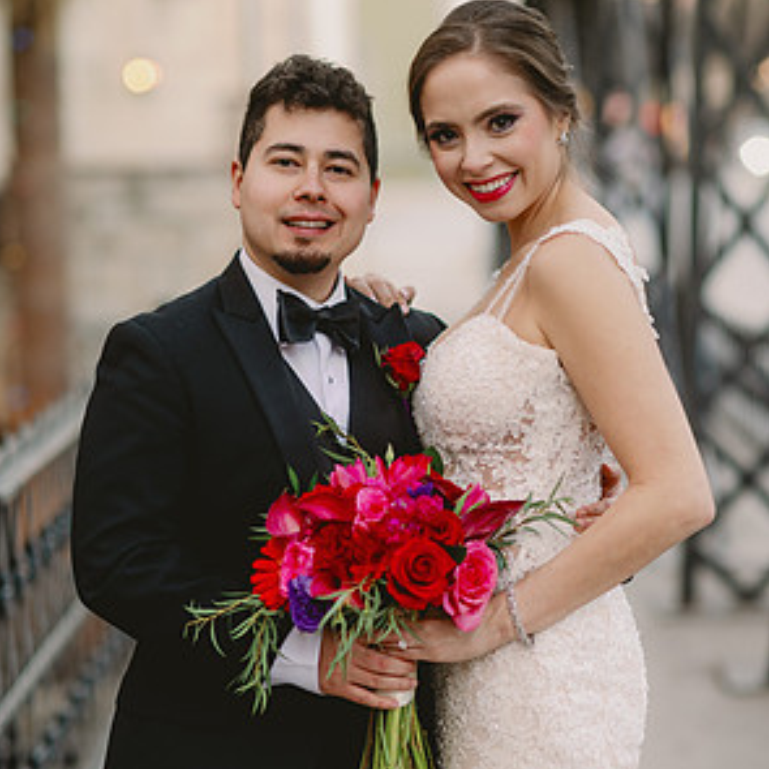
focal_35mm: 110
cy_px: 477
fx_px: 2765
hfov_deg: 15.8
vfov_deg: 15.8
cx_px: 382
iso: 500
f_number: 2.2
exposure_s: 1/250
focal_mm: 85
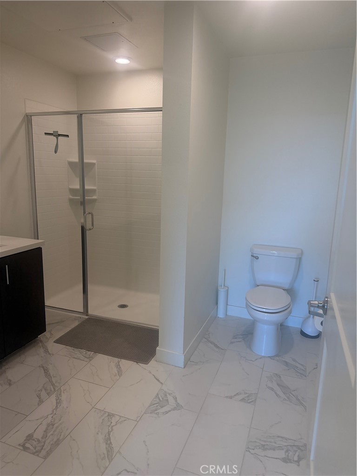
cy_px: 238
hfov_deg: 56.8
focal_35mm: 24
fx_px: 330
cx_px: 178
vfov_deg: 71.6
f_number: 1.78
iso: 200
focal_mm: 6.76
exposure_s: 1/234
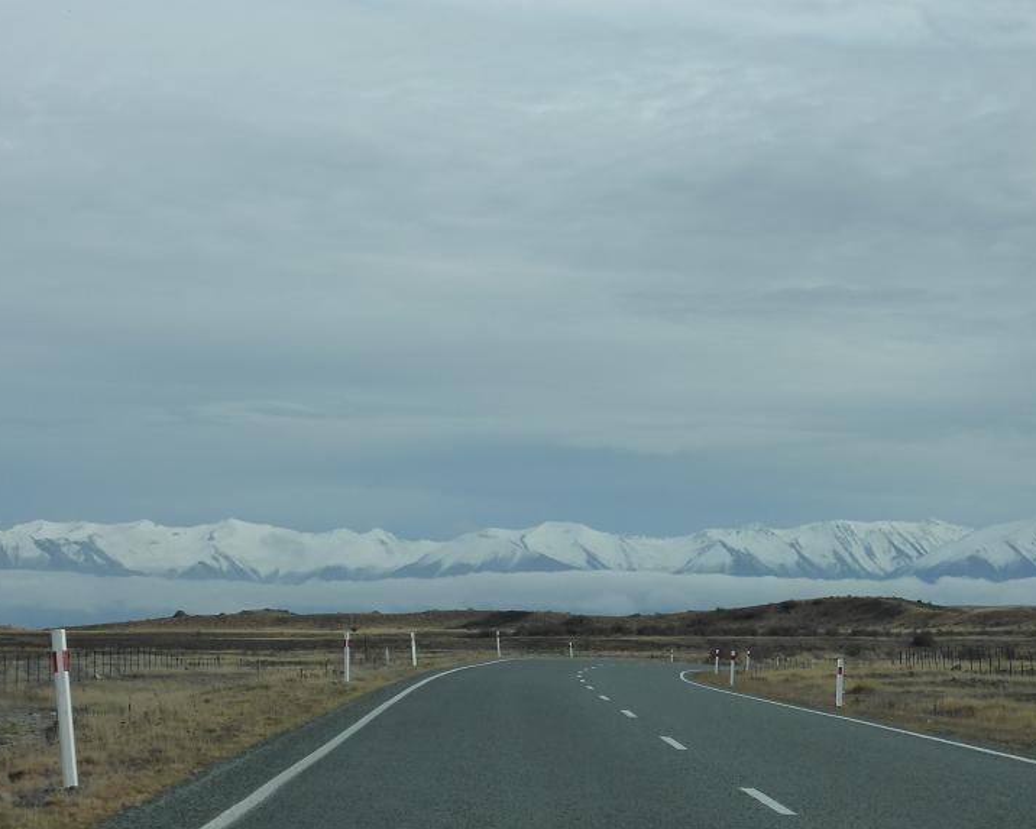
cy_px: 415
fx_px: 2729
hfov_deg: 21.5
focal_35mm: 89
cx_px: 545
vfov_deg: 17.3
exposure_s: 1/640
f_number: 5.1
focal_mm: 14.2
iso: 160
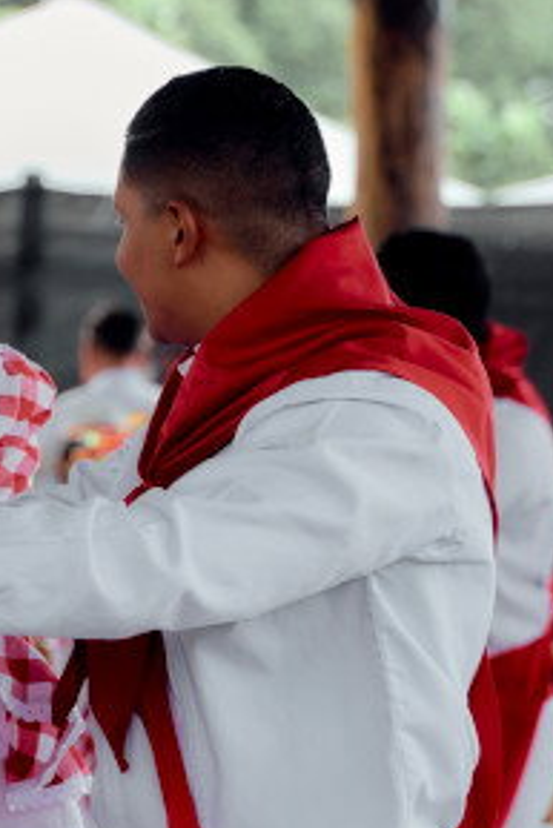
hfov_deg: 5.5
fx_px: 5730
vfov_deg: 8.3
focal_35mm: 249
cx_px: 69
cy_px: 367
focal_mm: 90
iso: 800
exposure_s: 1/500
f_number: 4
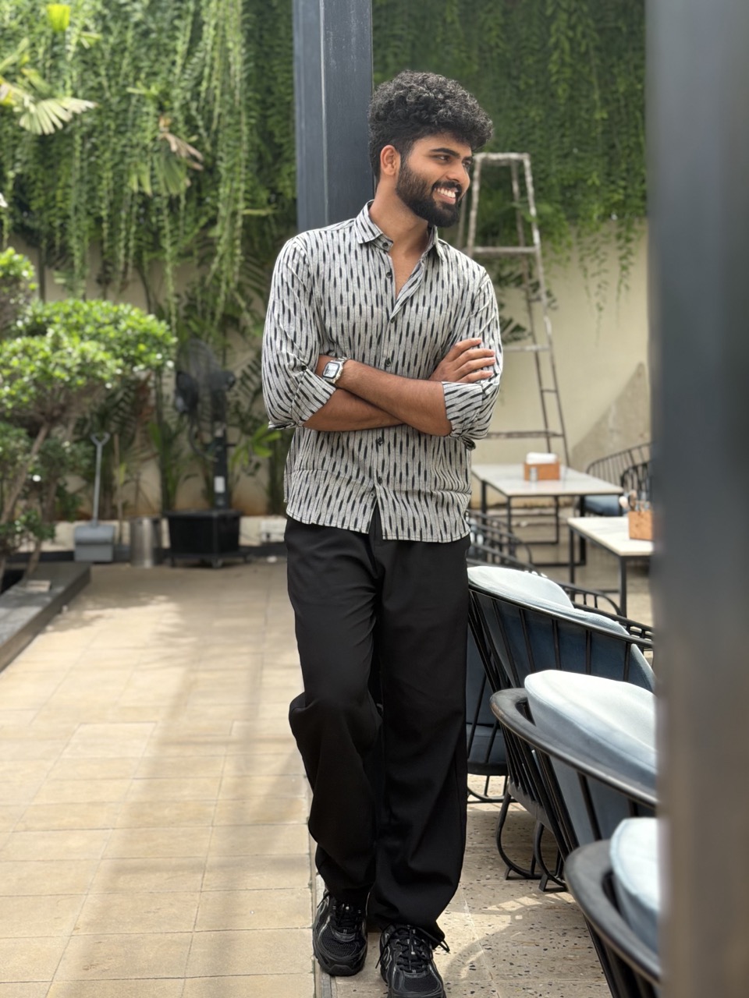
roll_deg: +0.2
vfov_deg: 39.7
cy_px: 499
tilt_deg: -2.5
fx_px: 1385
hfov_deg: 30.3
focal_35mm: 48
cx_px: 374
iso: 64
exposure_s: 1/1203
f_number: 1.78
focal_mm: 6.76
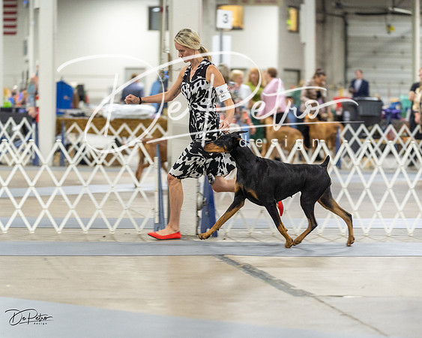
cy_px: 169
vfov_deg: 11.0
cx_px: 211
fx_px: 1758
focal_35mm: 141
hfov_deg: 13.7
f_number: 2.8
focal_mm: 125
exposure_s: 1/200
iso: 3200
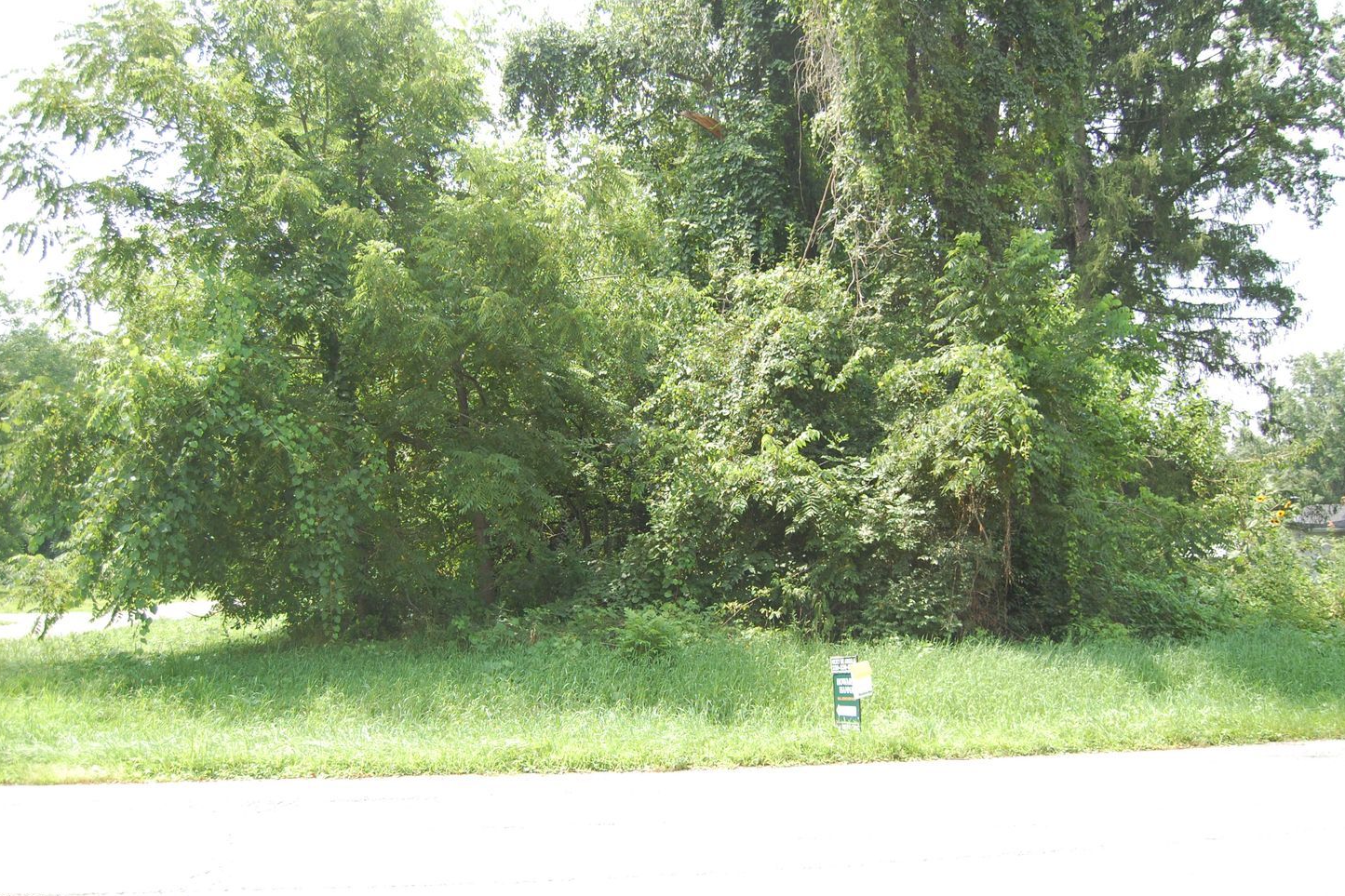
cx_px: 679
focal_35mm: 28
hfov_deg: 65.5
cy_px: 463
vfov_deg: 46.4
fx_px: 1046
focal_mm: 18
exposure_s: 1/500
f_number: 4
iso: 400
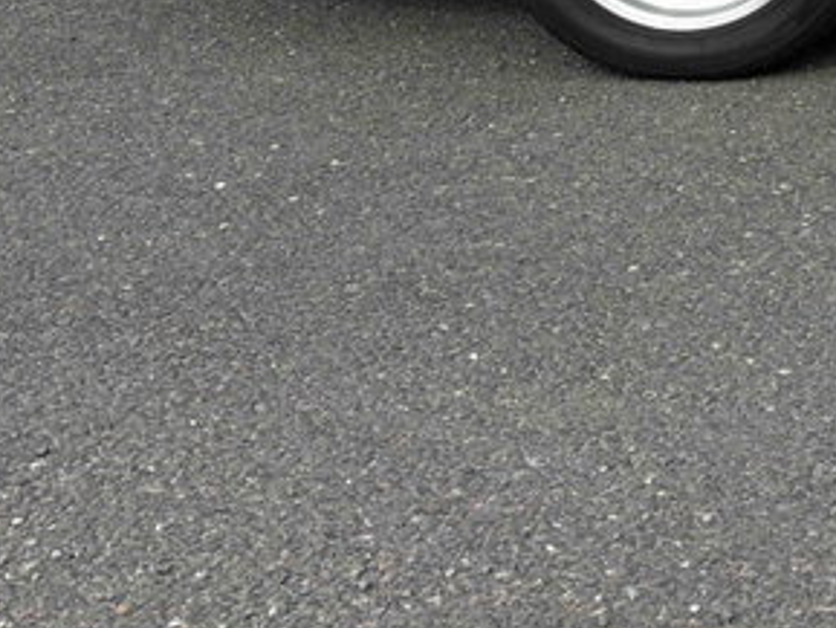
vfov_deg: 14.7
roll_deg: +0.6
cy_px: -376
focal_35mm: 92
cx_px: 1394
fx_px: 2223
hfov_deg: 18.0
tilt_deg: -2.7
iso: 50
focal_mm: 5.96
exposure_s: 1/3279
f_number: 1.6
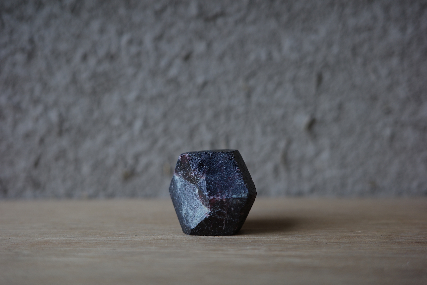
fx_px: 474
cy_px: 142
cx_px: 214
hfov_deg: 48.5
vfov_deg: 33.4
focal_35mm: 40
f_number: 2.8
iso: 200
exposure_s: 1/80
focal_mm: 26
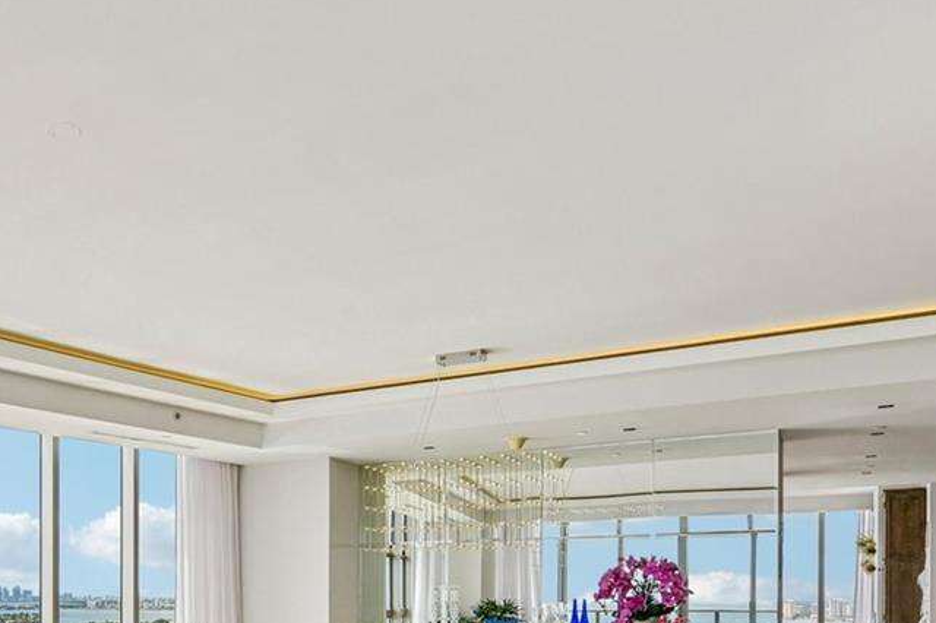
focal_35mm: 35
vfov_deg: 34.5
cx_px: 92
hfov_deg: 48.6
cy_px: 617
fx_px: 909
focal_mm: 14
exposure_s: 1/100
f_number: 9
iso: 200
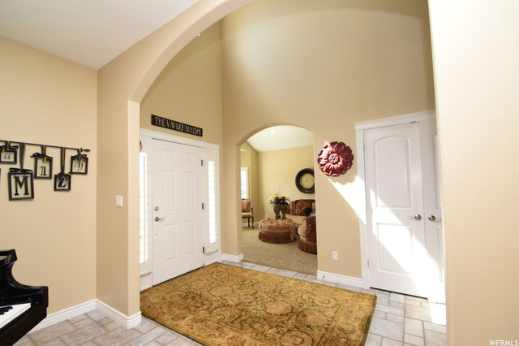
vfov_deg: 77.3
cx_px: 260
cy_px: 173
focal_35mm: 15
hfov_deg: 100.4
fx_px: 216
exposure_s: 1/125
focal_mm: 10
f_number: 5.6
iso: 500
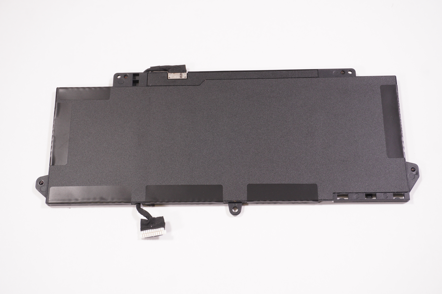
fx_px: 589
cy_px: 147
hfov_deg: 41.1
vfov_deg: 28.0
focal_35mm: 48
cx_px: 221
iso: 640
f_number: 6.3
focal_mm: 32
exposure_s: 1/100
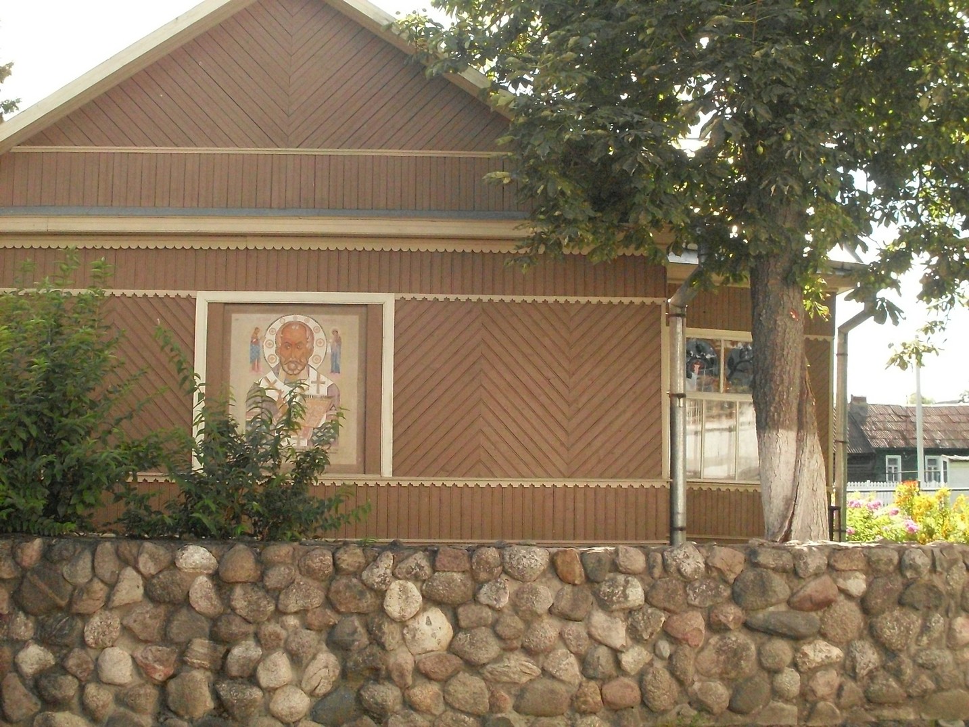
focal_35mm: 49
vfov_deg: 29.7
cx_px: 484
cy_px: 364
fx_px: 1372
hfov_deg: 38.9
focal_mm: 8.1
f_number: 9.1
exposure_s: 1/250
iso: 400
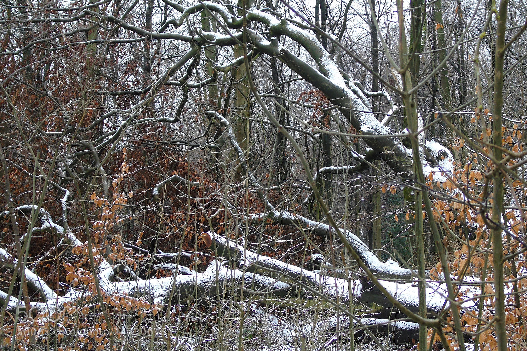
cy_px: 155
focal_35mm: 76
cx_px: 267
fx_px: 1112
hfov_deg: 26.7
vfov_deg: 17.9
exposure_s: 1/30
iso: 200
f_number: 4.7
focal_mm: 13
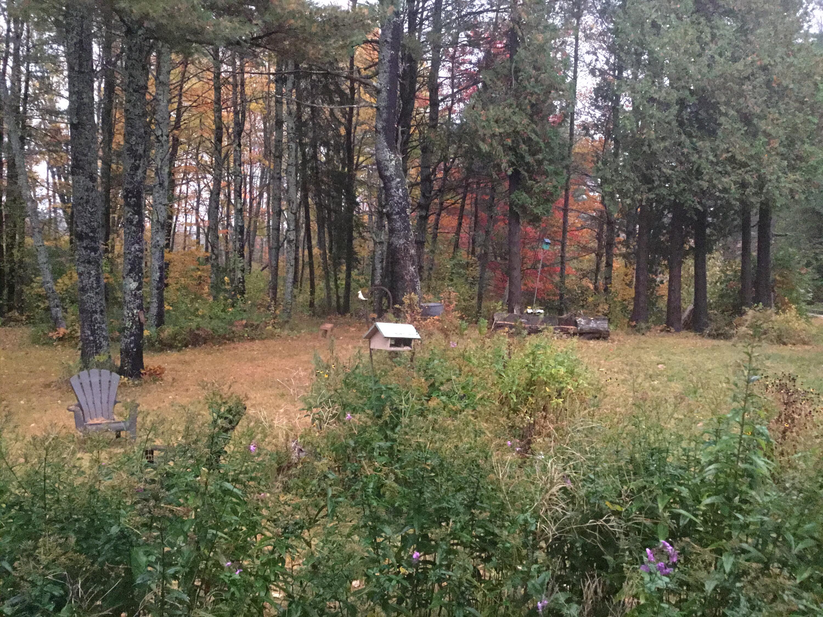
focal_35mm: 31
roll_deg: -1.8
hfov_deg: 58.4
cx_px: 412
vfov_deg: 45.4
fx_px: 737
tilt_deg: -3.2
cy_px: 308
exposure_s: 1/15
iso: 500
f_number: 2.4
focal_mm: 3.3
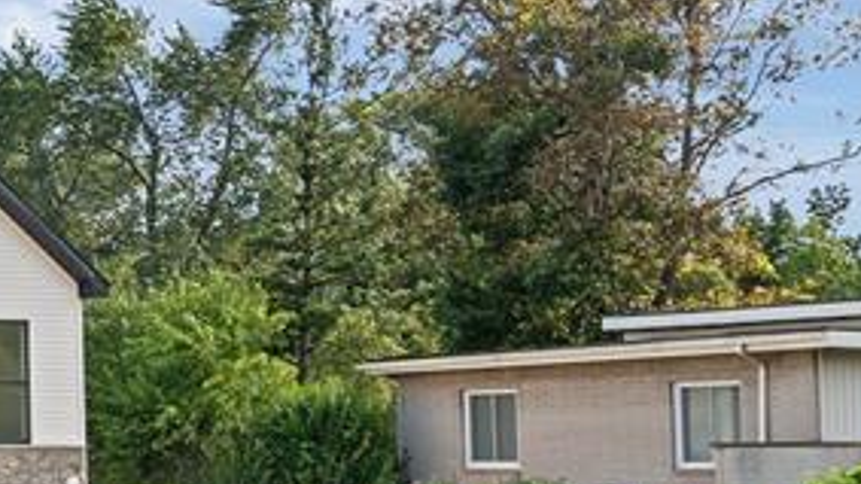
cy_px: 350
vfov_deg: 13.8
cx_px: -663
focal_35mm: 87
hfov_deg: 19.0
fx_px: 1986
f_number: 8
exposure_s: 1/50
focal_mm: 23
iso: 200
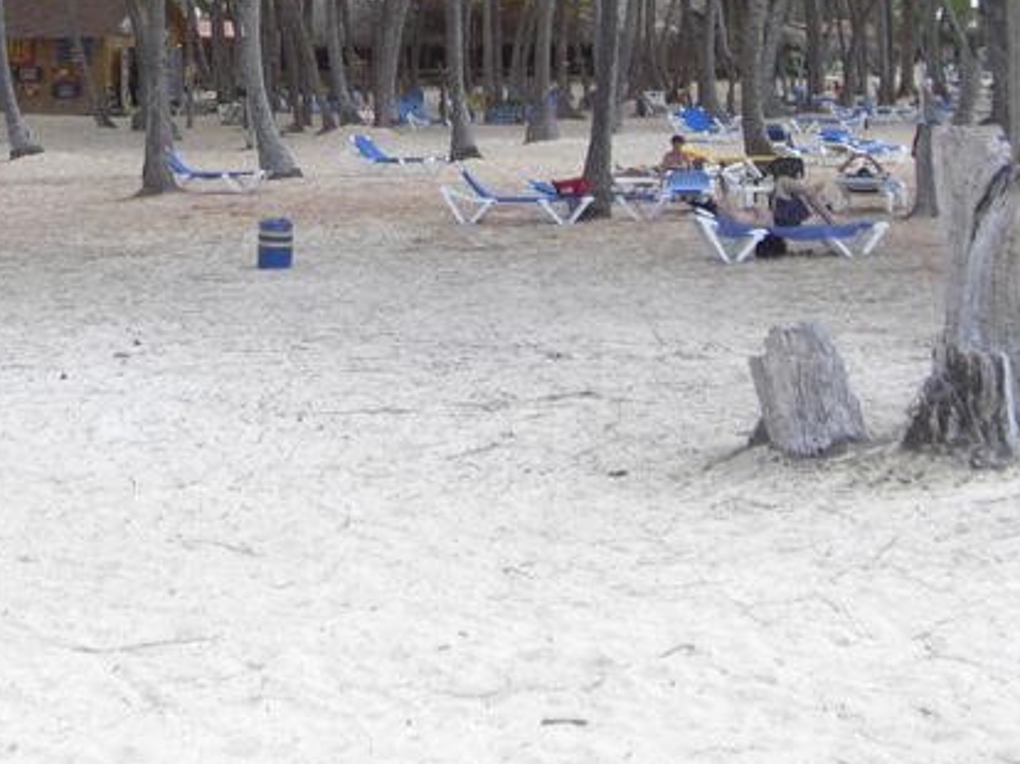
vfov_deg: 15.2
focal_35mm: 94
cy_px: -111
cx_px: 320
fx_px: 2768
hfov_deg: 20.8
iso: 64
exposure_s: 1/200
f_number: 2.7
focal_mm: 6.2
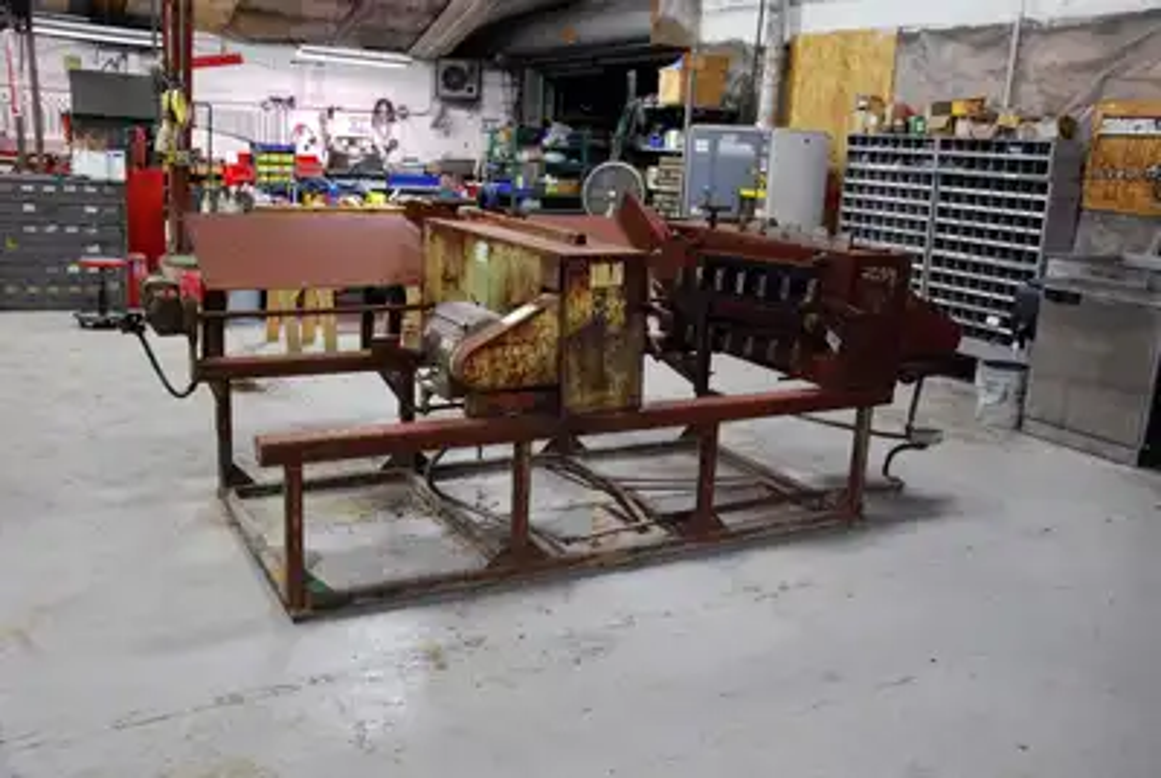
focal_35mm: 33
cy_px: 389
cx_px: 580
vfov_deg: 40.1
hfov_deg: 57.2
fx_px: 1066
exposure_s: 1/30
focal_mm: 22
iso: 1250
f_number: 3.8
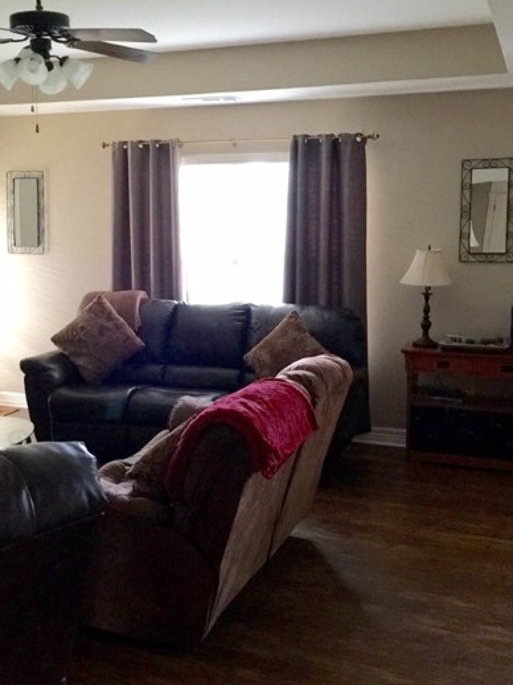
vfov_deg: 43.8
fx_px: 850
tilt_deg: -5.4
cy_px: 308
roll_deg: +0.4
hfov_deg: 33.3
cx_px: 178
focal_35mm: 43
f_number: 2.2
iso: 125
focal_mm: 4.15
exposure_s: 1/10
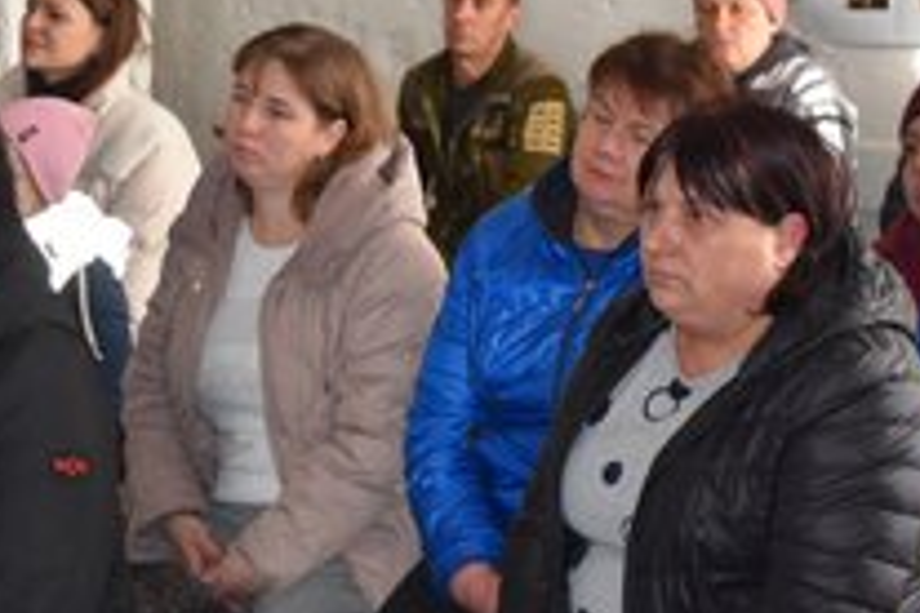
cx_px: 431
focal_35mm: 110
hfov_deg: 18.6
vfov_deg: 12.5
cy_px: 320
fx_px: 2811
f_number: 4.5
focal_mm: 38
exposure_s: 1/80
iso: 800
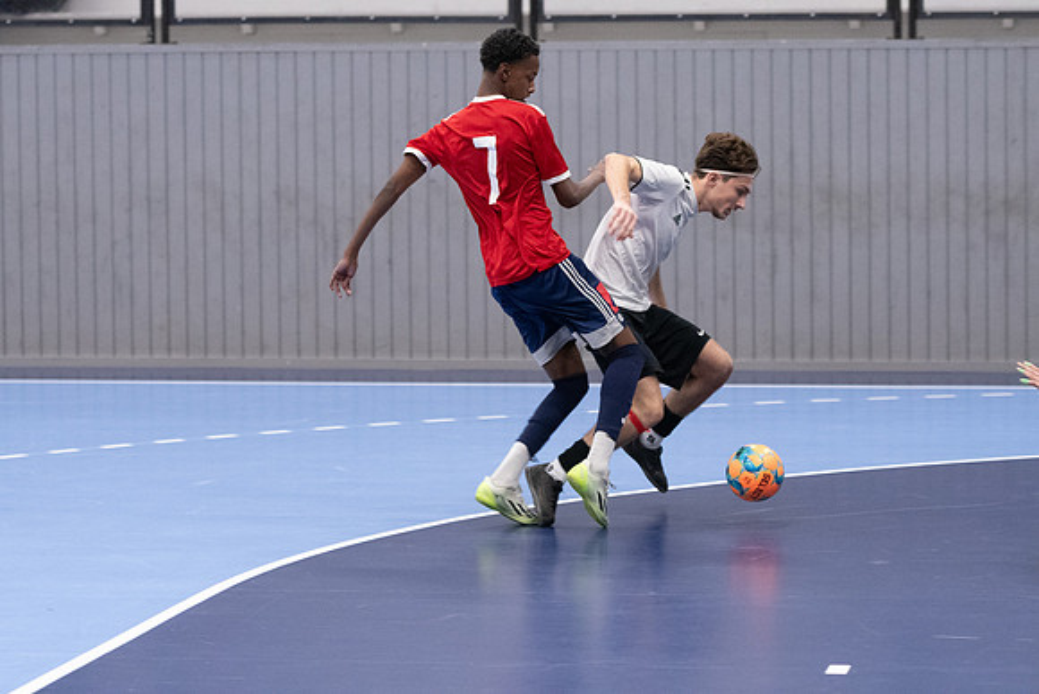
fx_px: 4330
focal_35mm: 150
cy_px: 347
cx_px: 520
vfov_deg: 9.2
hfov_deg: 13.7
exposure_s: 1/500
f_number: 3.2
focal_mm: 100
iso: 7200
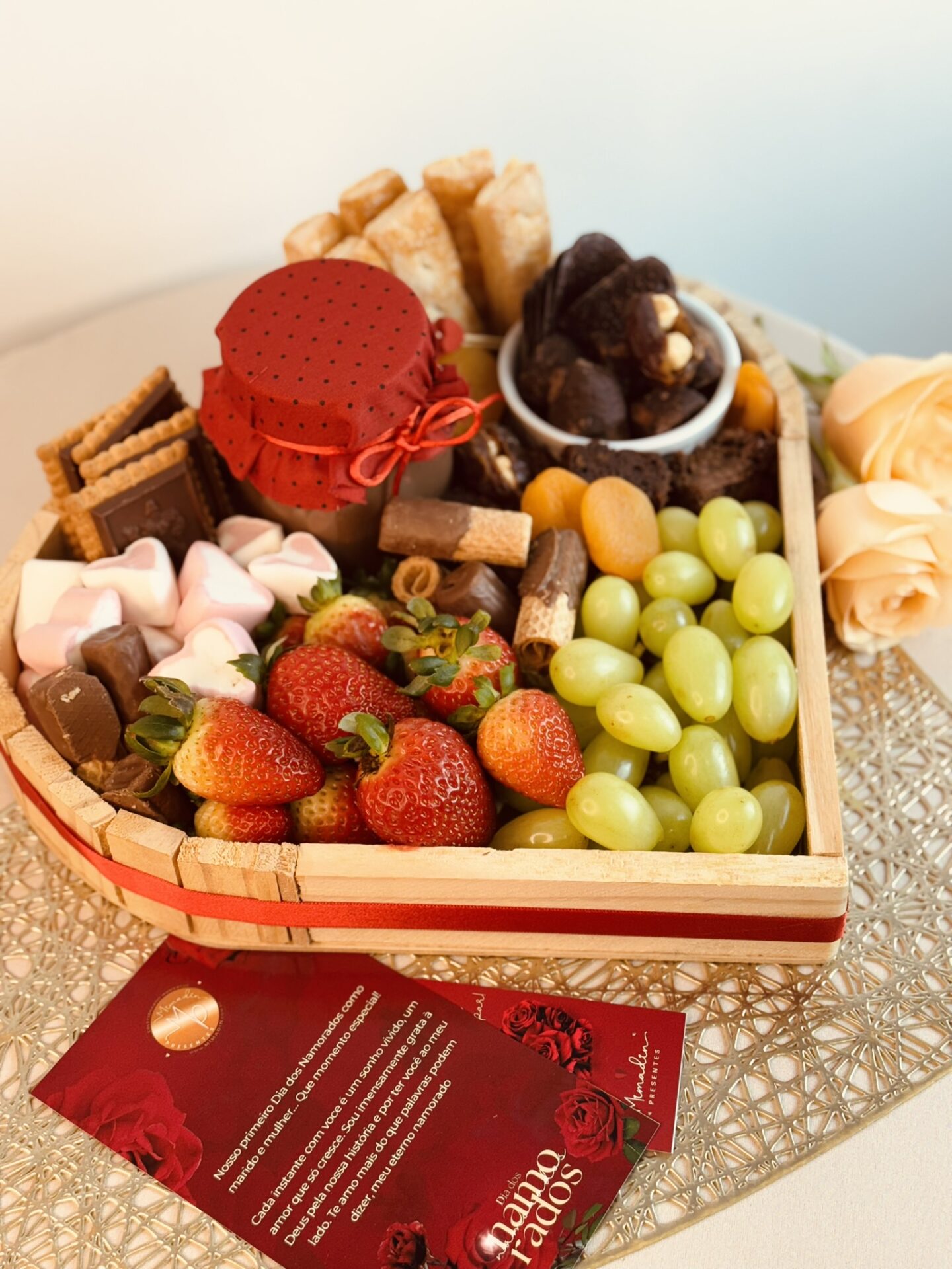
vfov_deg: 39.7
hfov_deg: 30.3
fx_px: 1760
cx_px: 476
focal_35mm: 48
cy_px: 634
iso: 50
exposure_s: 1/126
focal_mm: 6.76
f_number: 1.78
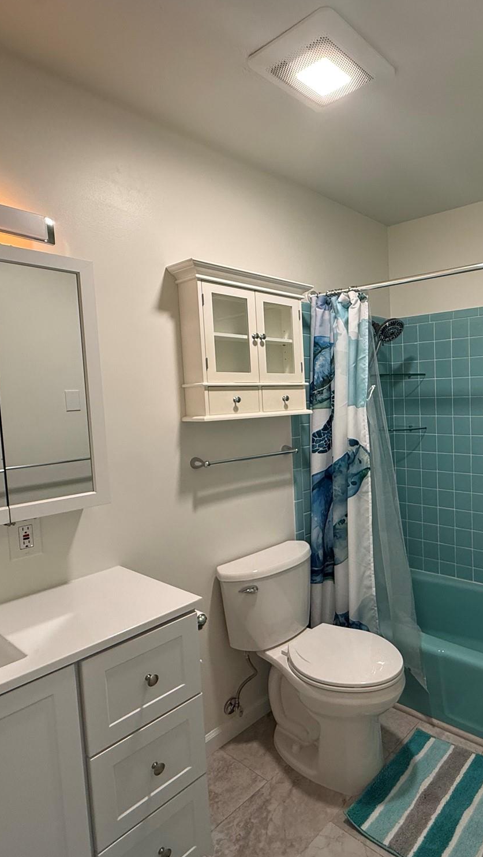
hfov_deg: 50.2
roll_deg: +1.7
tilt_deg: -3.6
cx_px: 390
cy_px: 426
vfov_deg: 83.8
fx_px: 478
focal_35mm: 21
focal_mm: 2.22
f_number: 2.2
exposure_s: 1/60
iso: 160
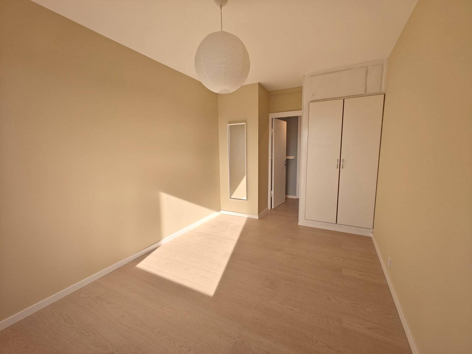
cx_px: 236
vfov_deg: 85.7
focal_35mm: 14
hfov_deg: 102.1
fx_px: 191
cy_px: 177
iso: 64
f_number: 2.2
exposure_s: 1/275
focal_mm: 2.59
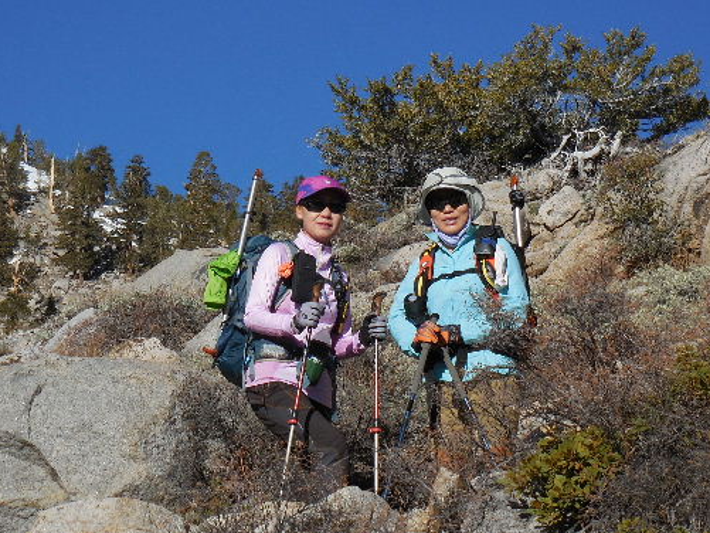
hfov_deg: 15.6
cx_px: 295
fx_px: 2585
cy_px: 266
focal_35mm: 126
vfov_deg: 11.8
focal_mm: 14.5
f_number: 4.9
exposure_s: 1/1000
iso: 125
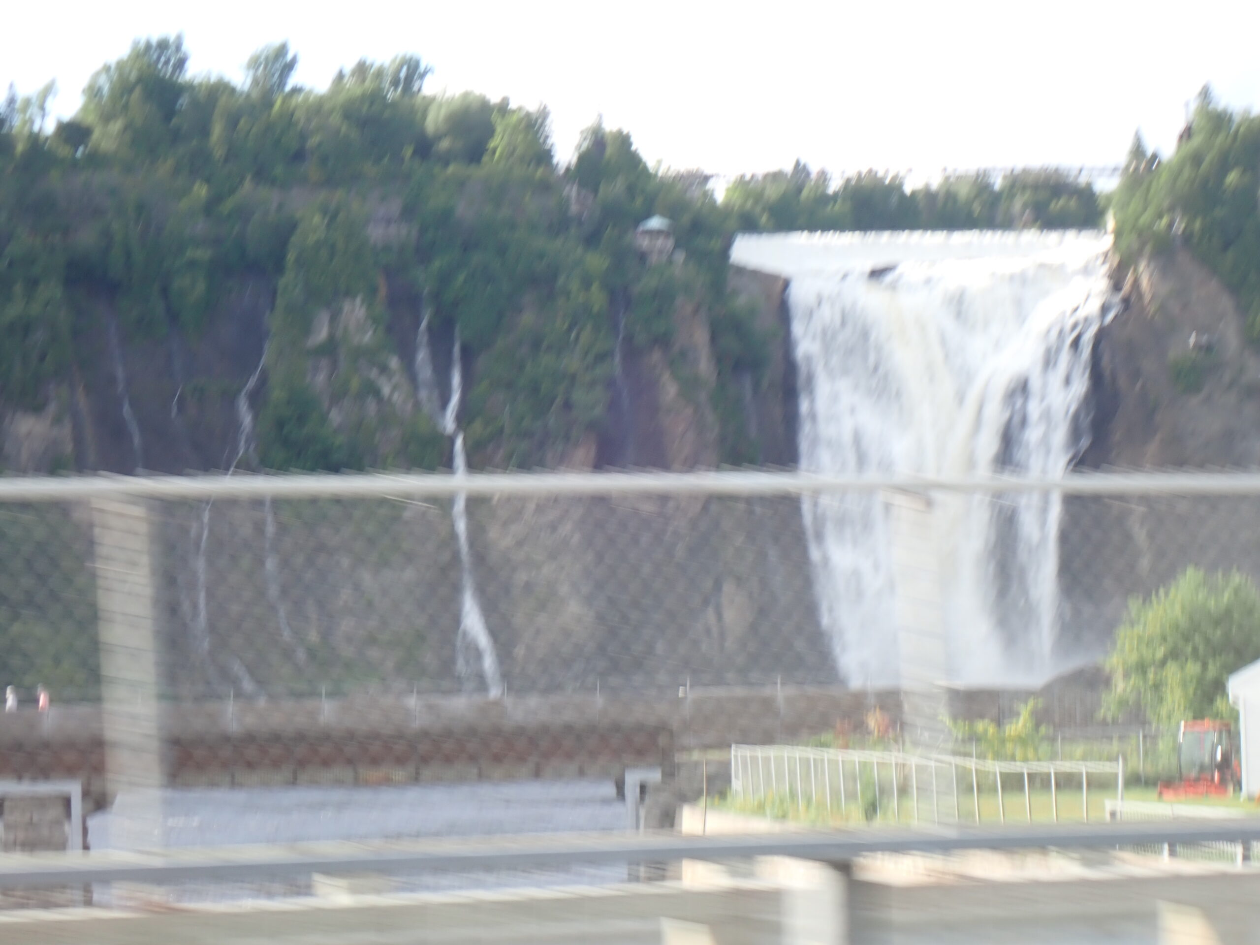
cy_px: 472
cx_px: 630
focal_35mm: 100
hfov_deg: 19.6
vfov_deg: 14.8
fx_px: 3640
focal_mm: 18
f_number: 4.9
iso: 160
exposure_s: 1/125
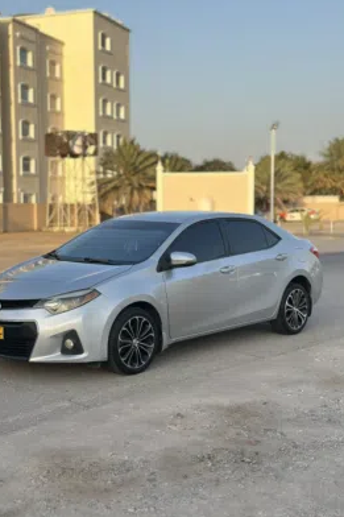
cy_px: 261
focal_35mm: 51
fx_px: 732
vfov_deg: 38.9
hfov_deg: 26.4
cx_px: 148
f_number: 1.78
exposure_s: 1/690
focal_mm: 6.86
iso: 80
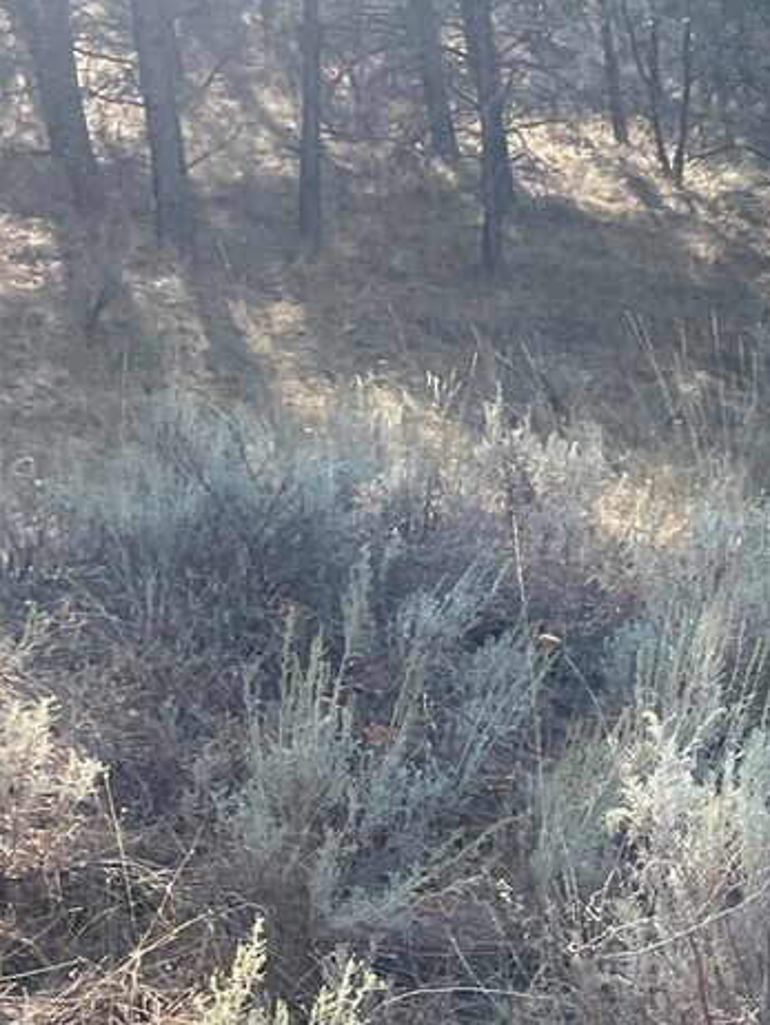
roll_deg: -2.2
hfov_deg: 16.4
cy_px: 992
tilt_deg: +3.1
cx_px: 1196
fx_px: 2400
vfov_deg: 23.2
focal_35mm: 81
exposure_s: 1/600
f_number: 1.6
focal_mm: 4.2
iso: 32
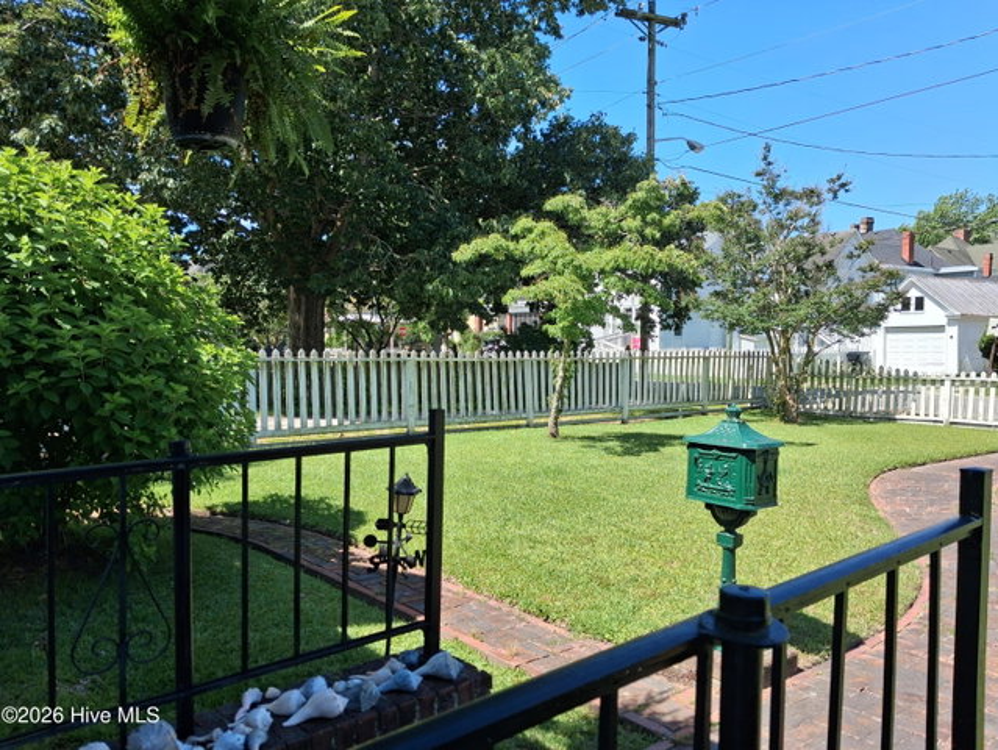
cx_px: 499
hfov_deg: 65.3
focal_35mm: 27
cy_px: 375
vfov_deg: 51.4
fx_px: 779
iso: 25
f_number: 1.8
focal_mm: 4
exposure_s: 1/394
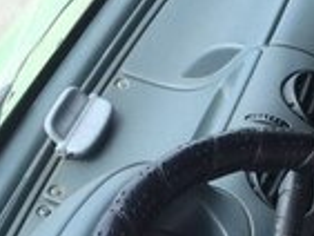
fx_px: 926
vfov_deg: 14.0
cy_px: 292
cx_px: 290
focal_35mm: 102
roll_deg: +37.9
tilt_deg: -35.3
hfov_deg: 18.9
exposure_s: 1/412
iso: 32
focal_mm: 4.15
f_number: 2.2
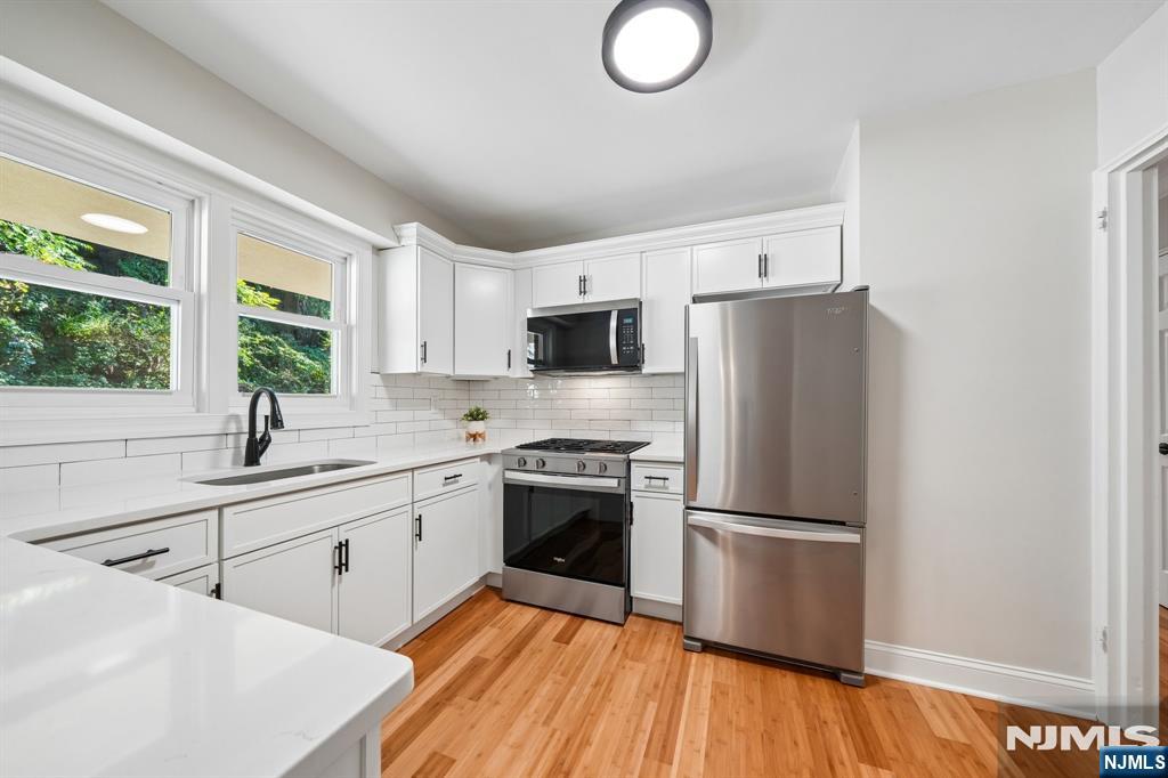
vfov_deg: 90.0
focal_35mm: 12
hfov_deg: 112.6
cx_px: 584
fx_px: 389
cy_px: 389
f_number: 11
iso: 100
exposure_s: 1/2
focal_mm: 12
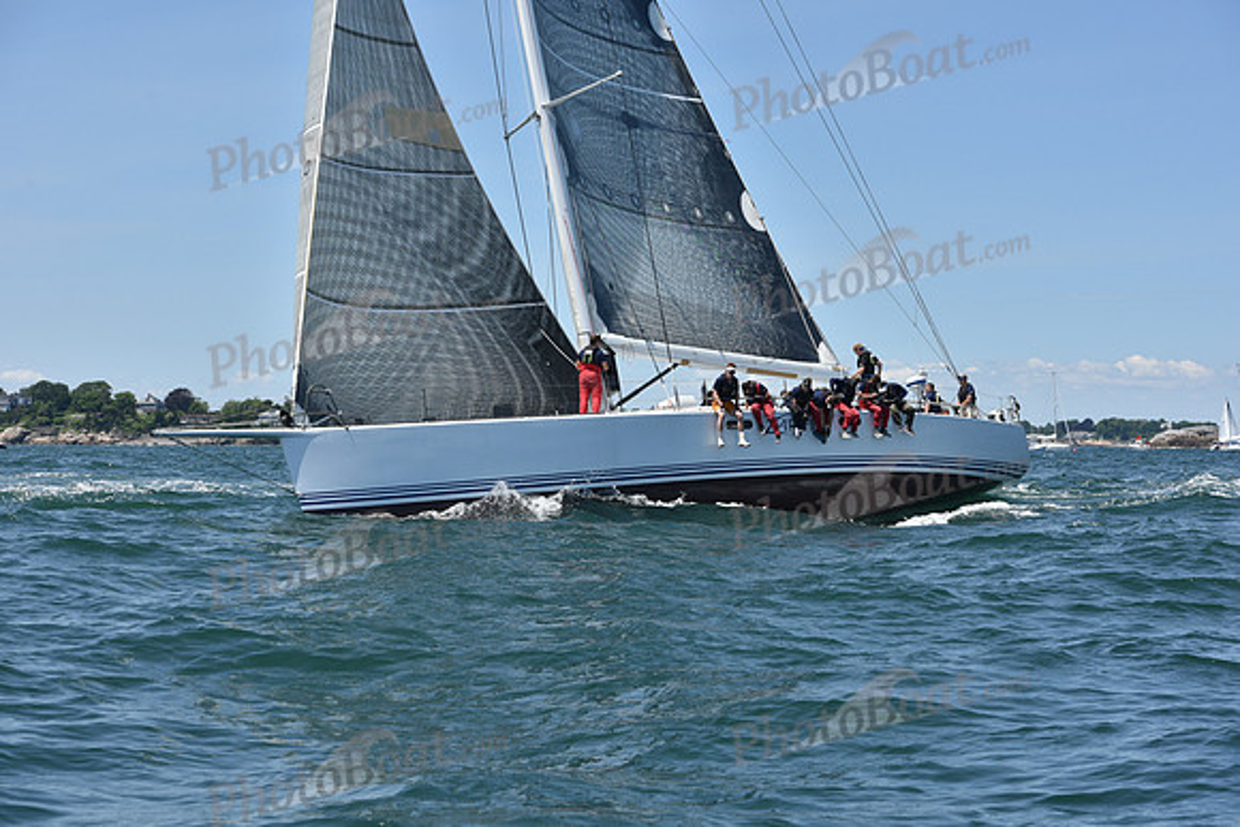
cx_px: 620
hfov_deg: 28.8
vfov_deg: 19.5
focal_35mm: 70
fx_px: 2412
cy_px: 414
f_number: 9
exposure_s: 1/1000
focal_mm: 70
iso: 250
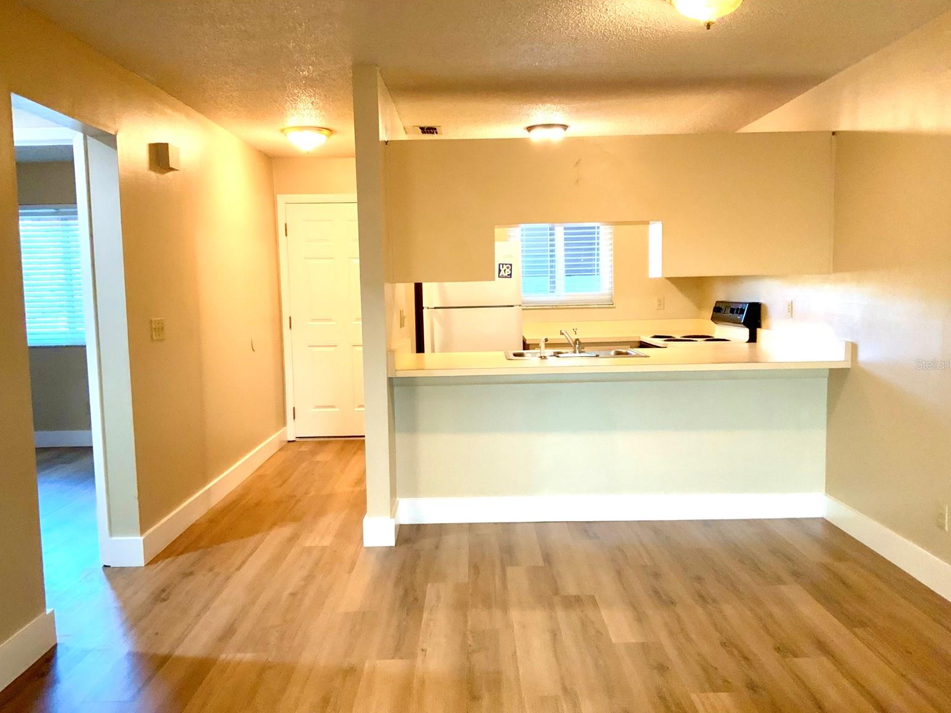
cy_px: 364
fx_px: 824
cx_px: 482
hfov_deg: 60.0
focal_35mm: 30
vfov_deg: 46.8
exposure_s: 1/60
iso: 200
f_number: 1.8
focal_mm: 3
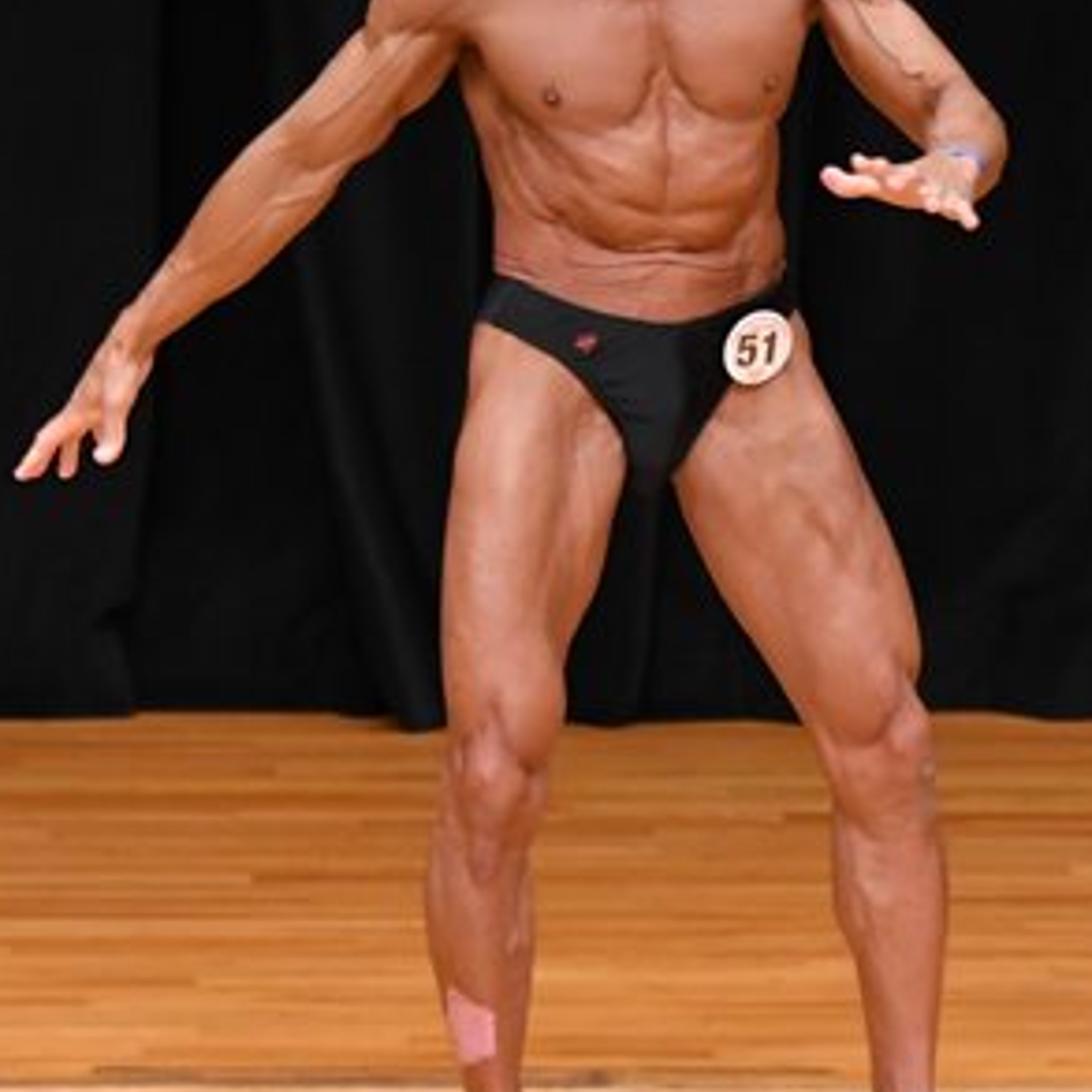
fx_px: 24091
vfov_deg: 2.6
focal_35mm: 675
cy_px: 406
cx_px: 621
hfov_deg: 2.6
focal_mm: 200
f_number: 5.6
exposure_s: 1/400
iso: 3200
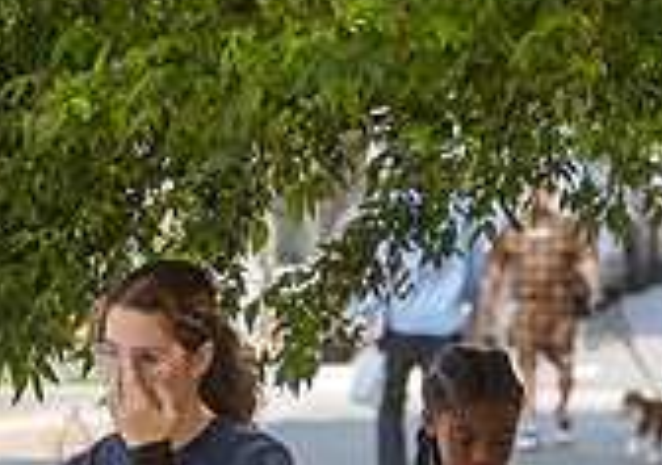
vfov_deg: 3.8
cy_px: 568
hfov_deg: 5.3
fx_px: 7067
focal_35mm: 378
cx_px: 834
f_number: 4
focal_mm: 92
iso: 500
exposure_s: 1/1000
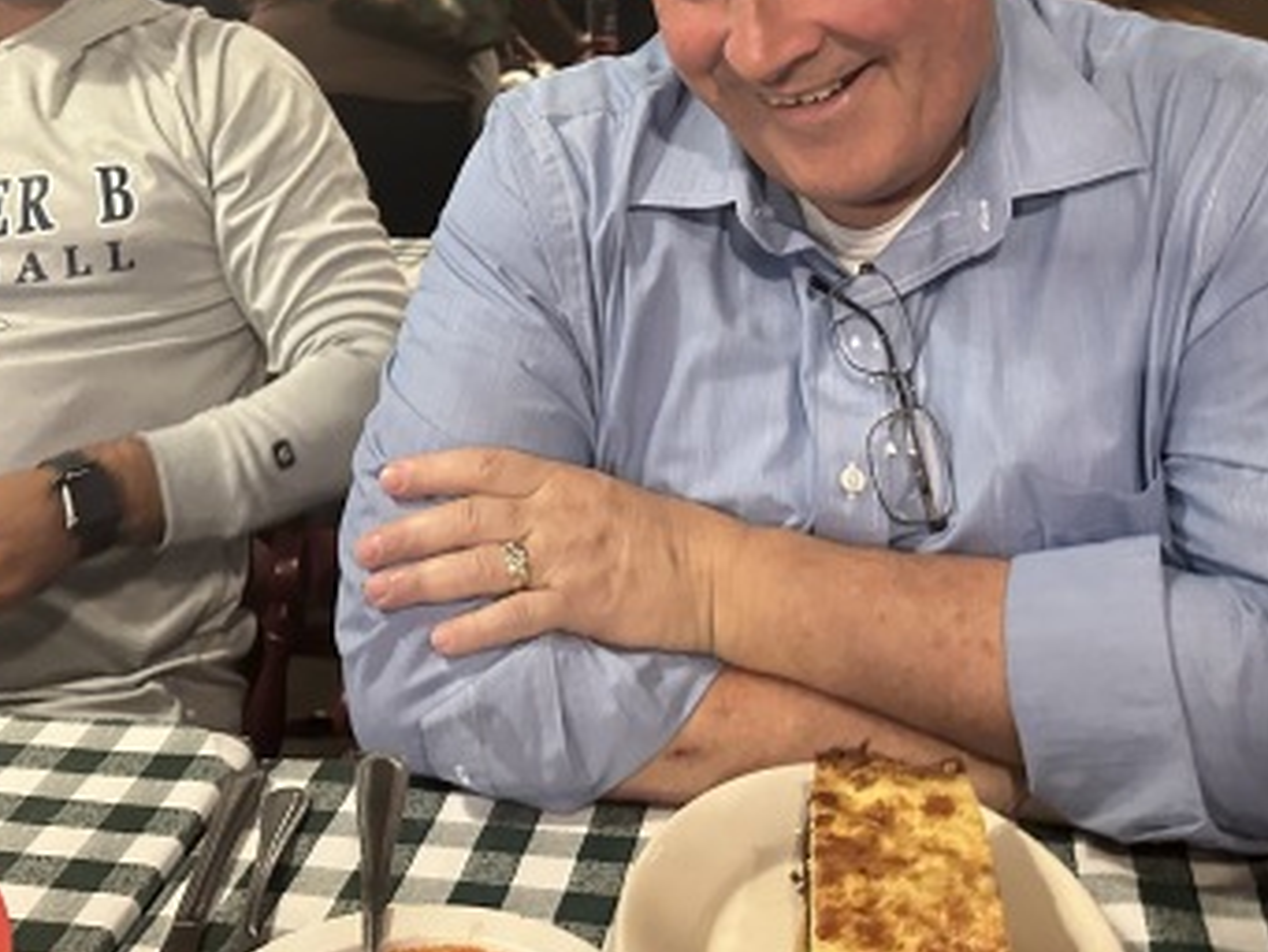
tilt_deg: -7.2
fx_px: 1649
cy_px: 123
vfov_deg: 31.0
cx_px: 480
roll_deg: +3.1
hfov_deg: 41.8
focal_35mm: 45
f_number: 1.78
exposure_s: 1/30
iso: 800
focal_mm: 6.86
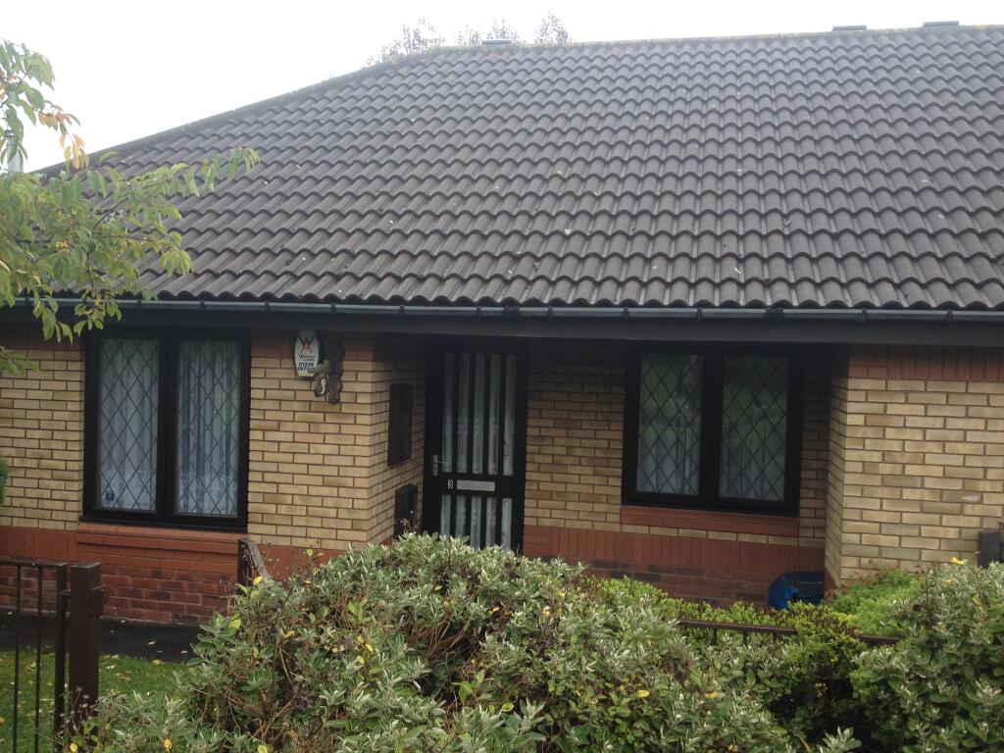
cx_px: 502
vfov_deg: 40.7
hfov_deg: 52.6
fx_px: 1015
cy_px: 376
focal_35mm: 35
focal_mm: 4.28
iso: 50
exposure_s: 1/161
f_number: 2.4
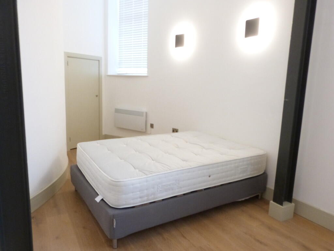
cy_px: 126
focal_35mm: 25
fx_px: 241
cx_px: 167
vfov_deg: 54.9
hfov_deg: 69.4
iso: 400
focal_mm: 4.5
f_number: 2.8
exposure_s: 1/20
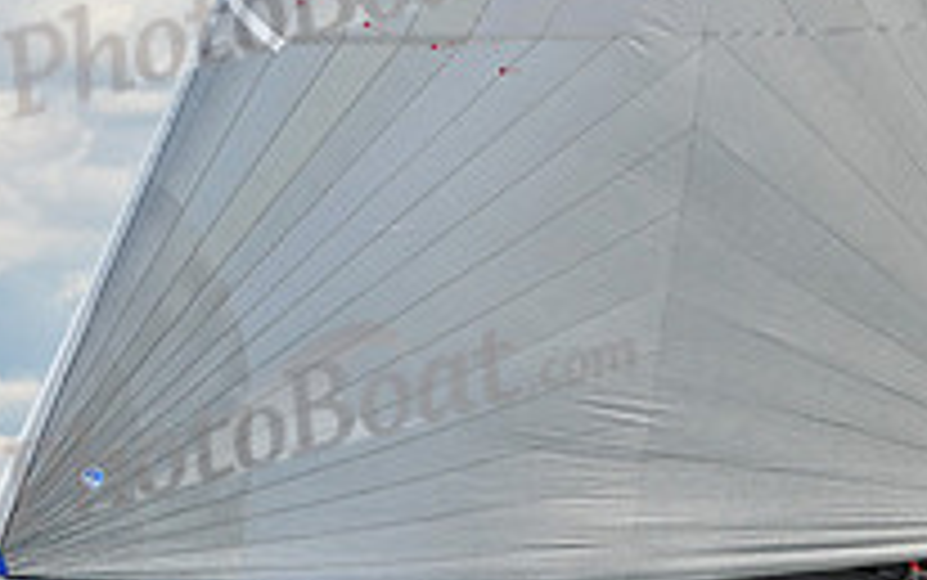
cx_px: 873
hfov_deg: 7.4
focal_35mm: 281
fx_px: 7103
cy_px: 587
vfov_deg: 4.7
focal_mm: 98
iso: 250
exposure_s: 1/2000
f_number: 2.8
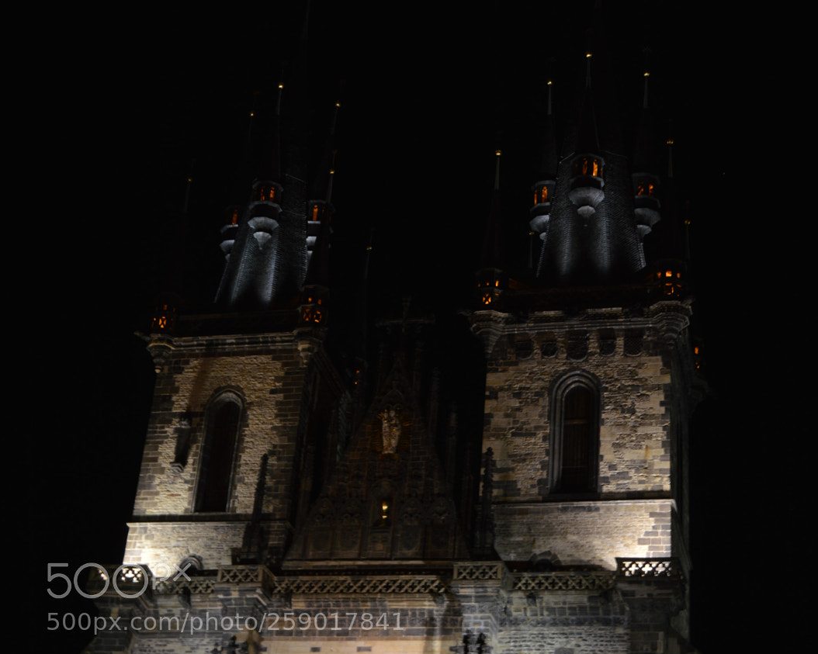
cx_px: 411
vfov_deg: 20.1
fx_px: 1809
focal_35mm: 75
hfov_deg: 25.5
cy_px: 62
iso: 200
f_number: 7.1
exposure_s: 1/6
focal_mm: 35
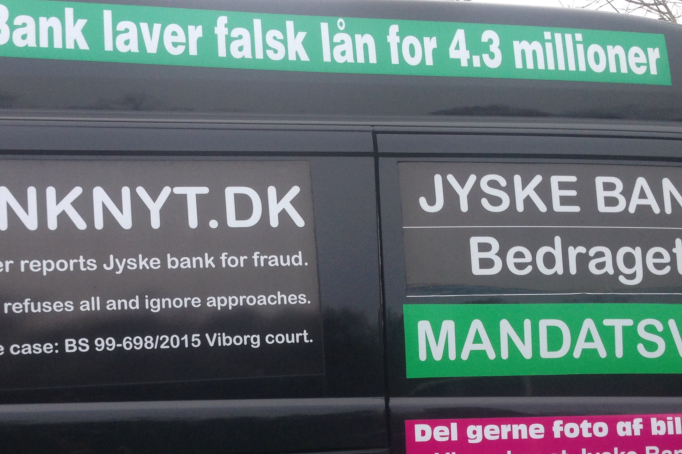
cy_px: 373
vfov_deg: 25.5
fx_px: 985
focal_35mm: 52
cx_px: 292
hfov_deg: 38.1
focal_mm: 4.12
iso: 80
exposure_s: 1/120
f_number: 2.4
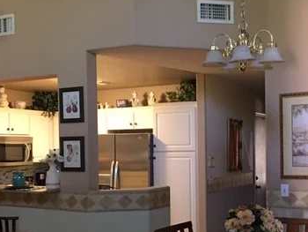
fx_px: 472
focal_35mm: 53
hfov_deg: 36.1
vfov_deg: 27.4
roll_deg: +1.0
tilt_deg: -1.4
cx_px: 165
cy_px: 159
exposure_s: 1/15
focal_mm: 4.15
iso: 100
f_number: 2.2
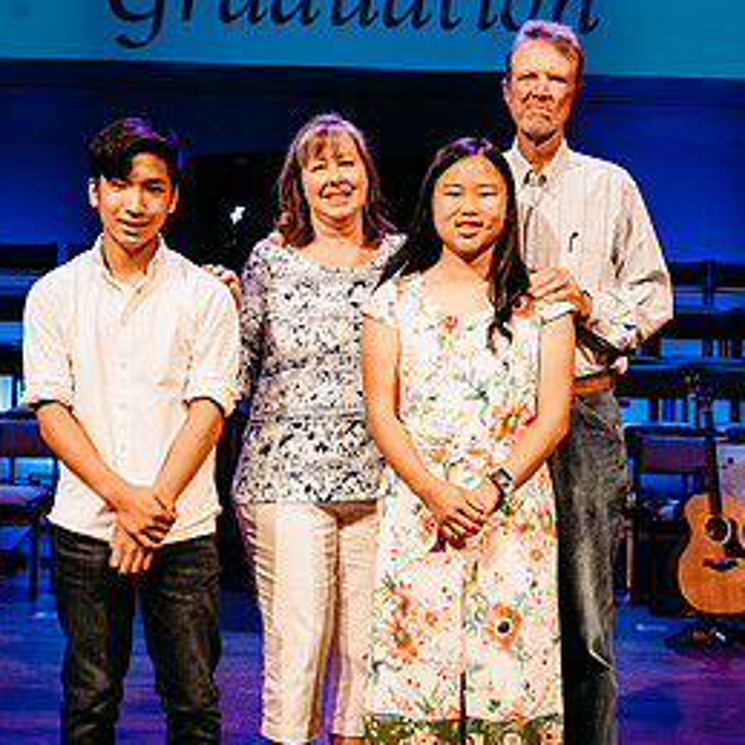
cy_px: 316
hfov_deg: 29.1
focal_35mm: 59
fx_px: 1437
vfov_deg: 29.0
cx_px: 351
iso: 1000
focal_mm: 40
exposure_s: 1/200
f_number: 4
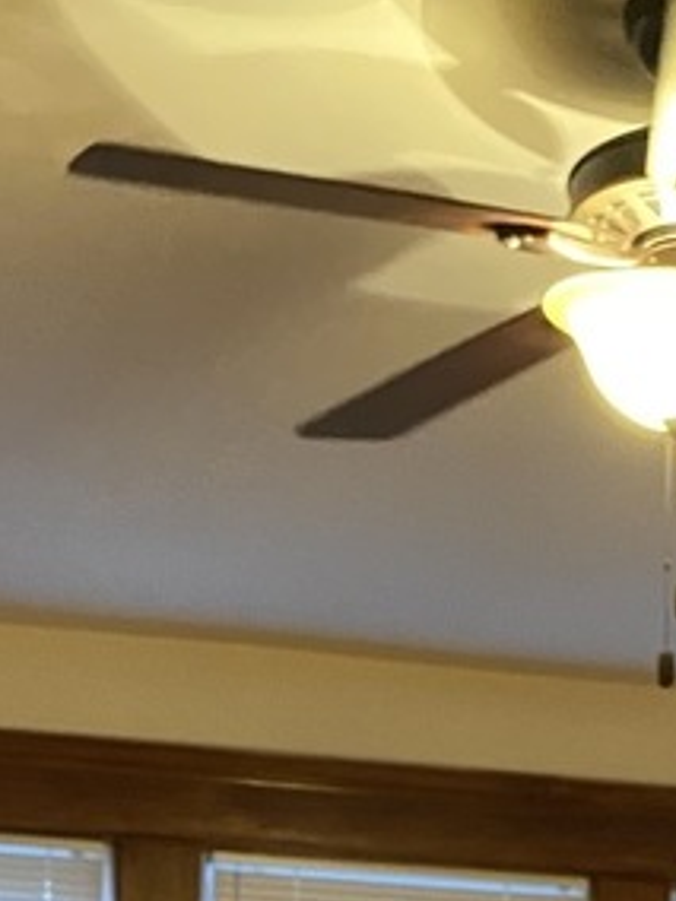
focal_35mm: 99
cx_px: 714
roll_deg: -0.7
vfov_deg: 16.9
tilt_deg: -2.3
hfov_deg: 14.6
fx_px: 2578
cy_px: 1555
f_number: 1.8
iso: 800
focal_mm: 4.25
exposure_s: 1/30
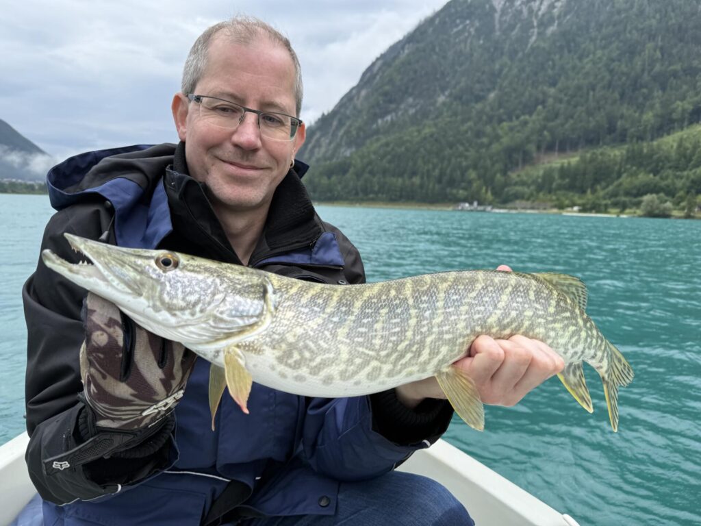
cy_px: 263
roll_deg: -1.1
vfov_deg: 56.8
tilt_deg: -7.1
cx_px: 350
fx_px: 486
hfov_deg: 71.6
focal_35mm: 24
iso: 80
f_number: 1.78
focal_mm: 6.76
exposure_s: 1/2053
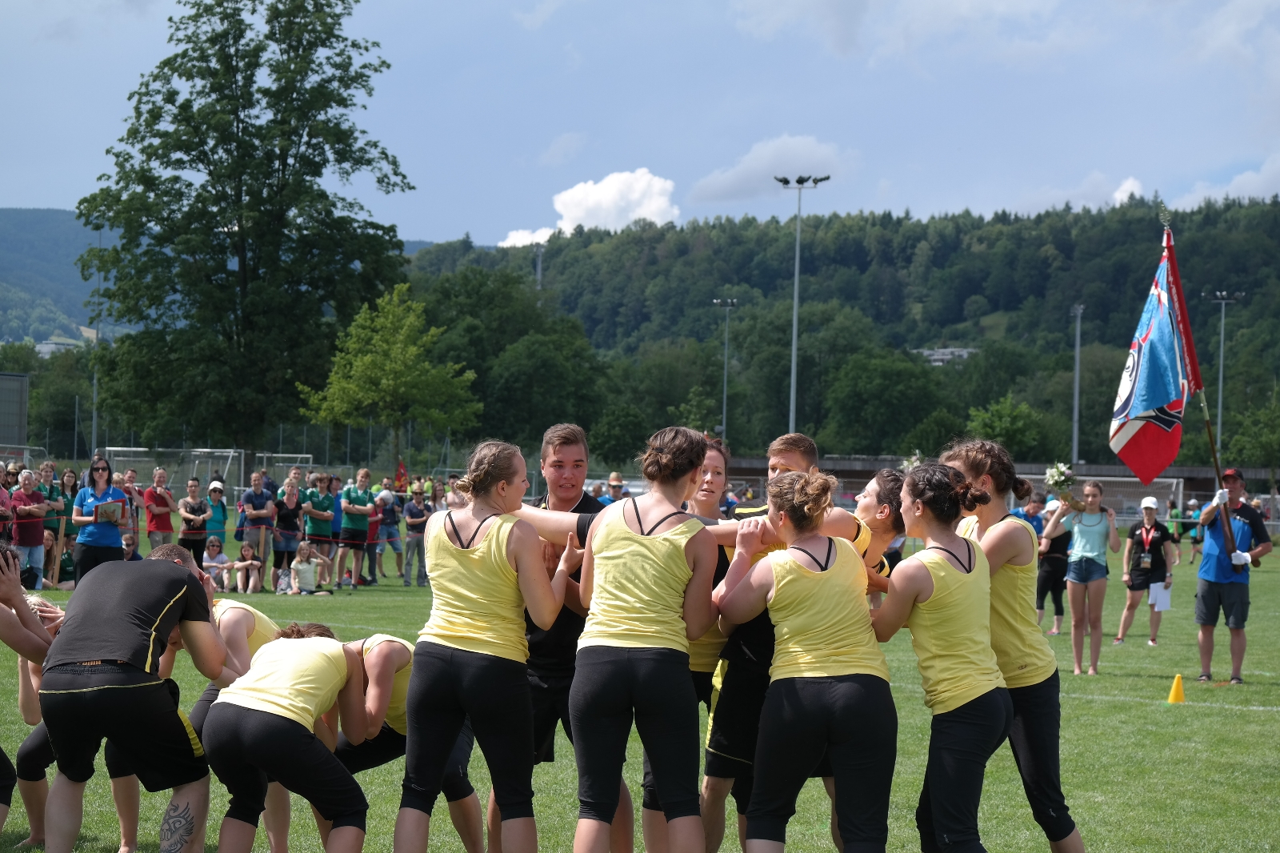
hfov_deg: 26.3
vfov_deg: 17.7
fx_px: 2737
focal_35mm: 77
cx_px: 640
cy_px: 426
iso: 100
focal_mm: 50
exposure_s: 1/320
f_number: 5.6
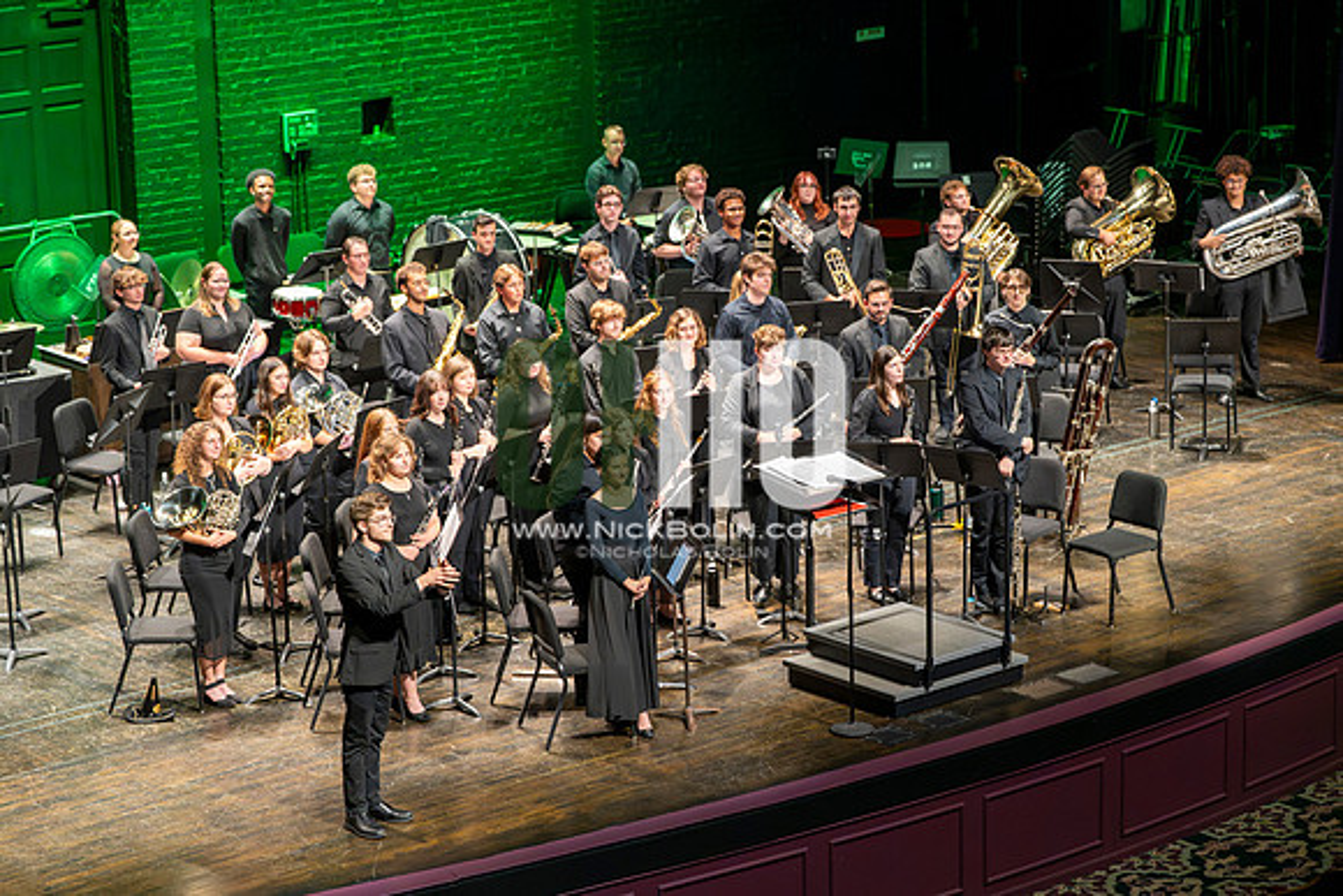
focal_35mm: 100
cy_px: 448
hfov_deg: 20.4
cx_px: 672
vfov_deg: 13.7
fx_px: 3731
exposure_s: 1/640
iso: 6400
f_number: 2.8
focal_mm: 100
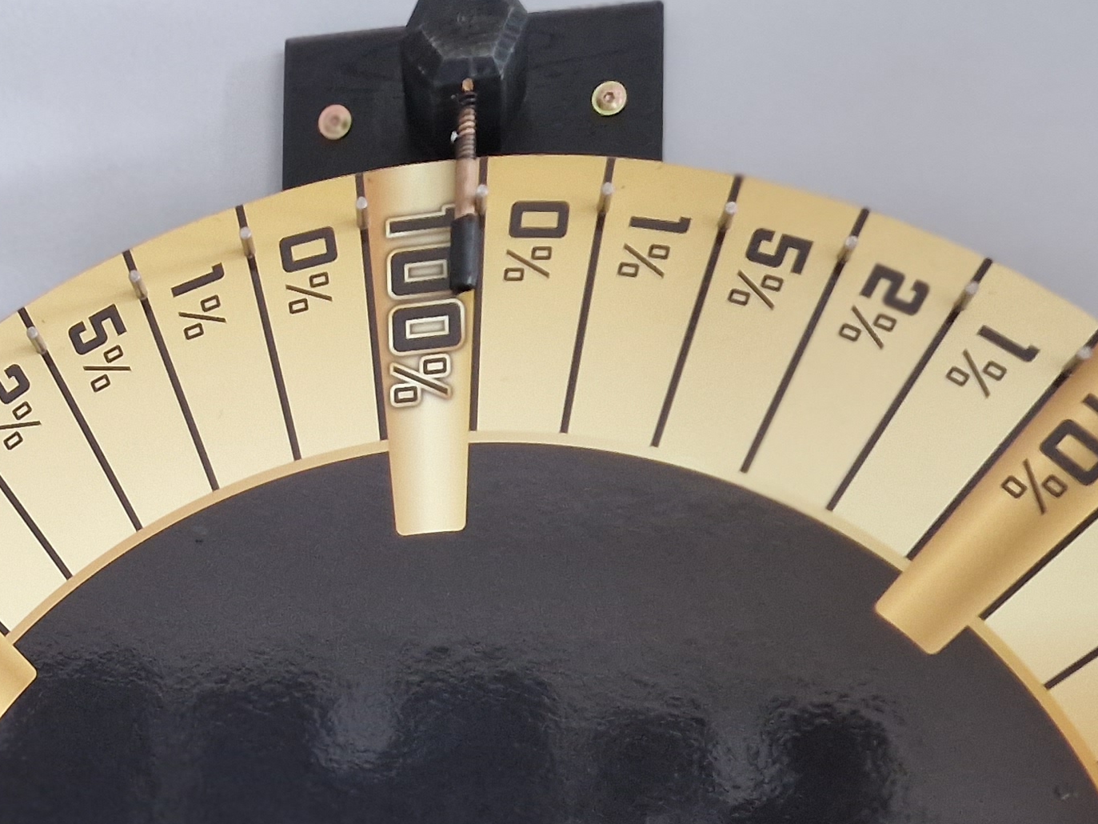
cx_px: 27
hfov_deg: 27.5
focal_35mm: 67
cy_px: 974
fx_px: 2125
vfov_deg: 20.6
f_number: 1.8
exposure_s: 1/33
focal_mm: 5.4
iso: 250
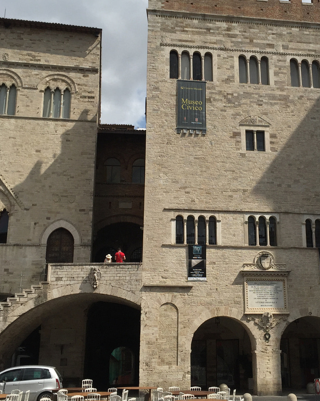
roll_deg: +0.7
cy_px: 190
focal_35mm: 46
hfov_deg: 32.5
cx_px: 212
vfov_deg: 40.3
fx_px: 545
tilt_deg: +16.4
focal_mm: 4.15
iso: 32
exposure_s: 1/4405
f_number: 2.2
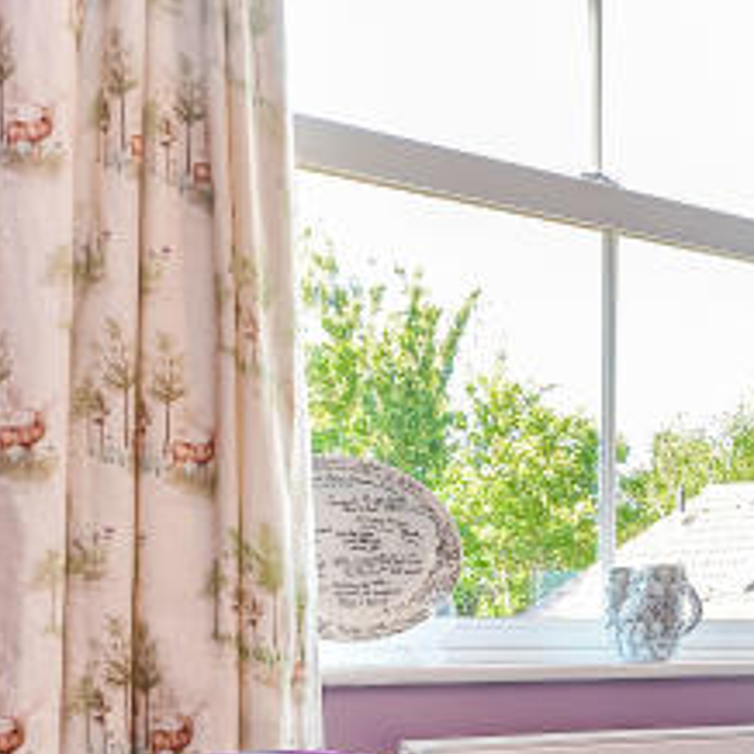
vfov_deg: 26.7
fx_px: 1479
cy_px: 792
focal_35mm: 60
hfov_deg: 21.2
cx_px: 1290
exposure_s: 1/25
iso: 200
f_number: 9
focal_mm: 15
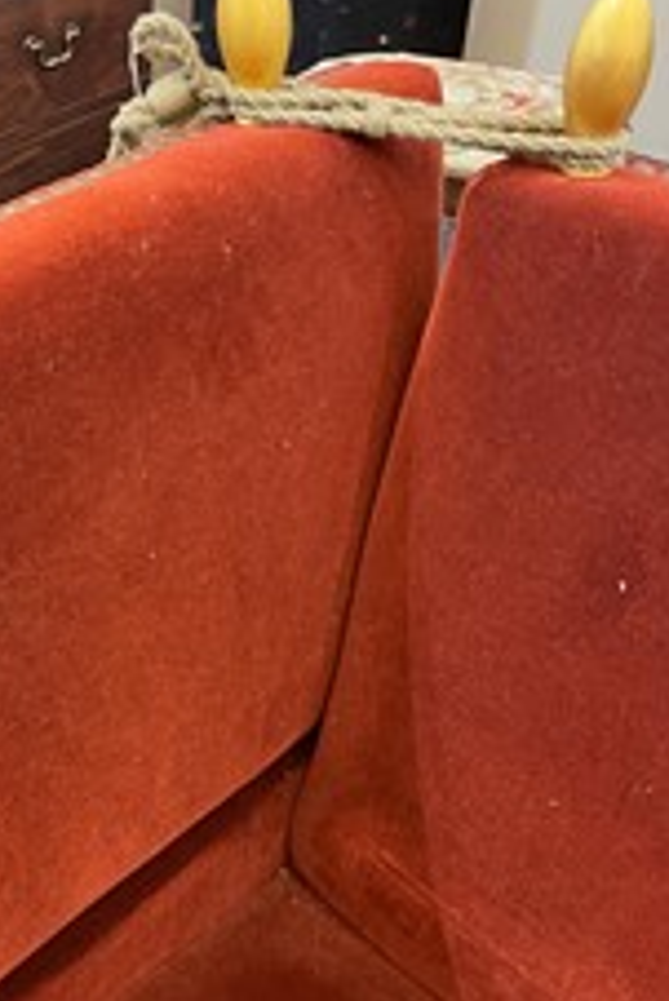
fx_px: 1280
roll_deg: +3.0
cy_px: 549
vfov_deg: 42.7
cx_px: 40
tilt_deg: -38.4
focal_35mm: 46
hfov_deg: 28.0
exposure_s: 1/33
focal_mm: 5.1
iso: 500
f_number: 1.6
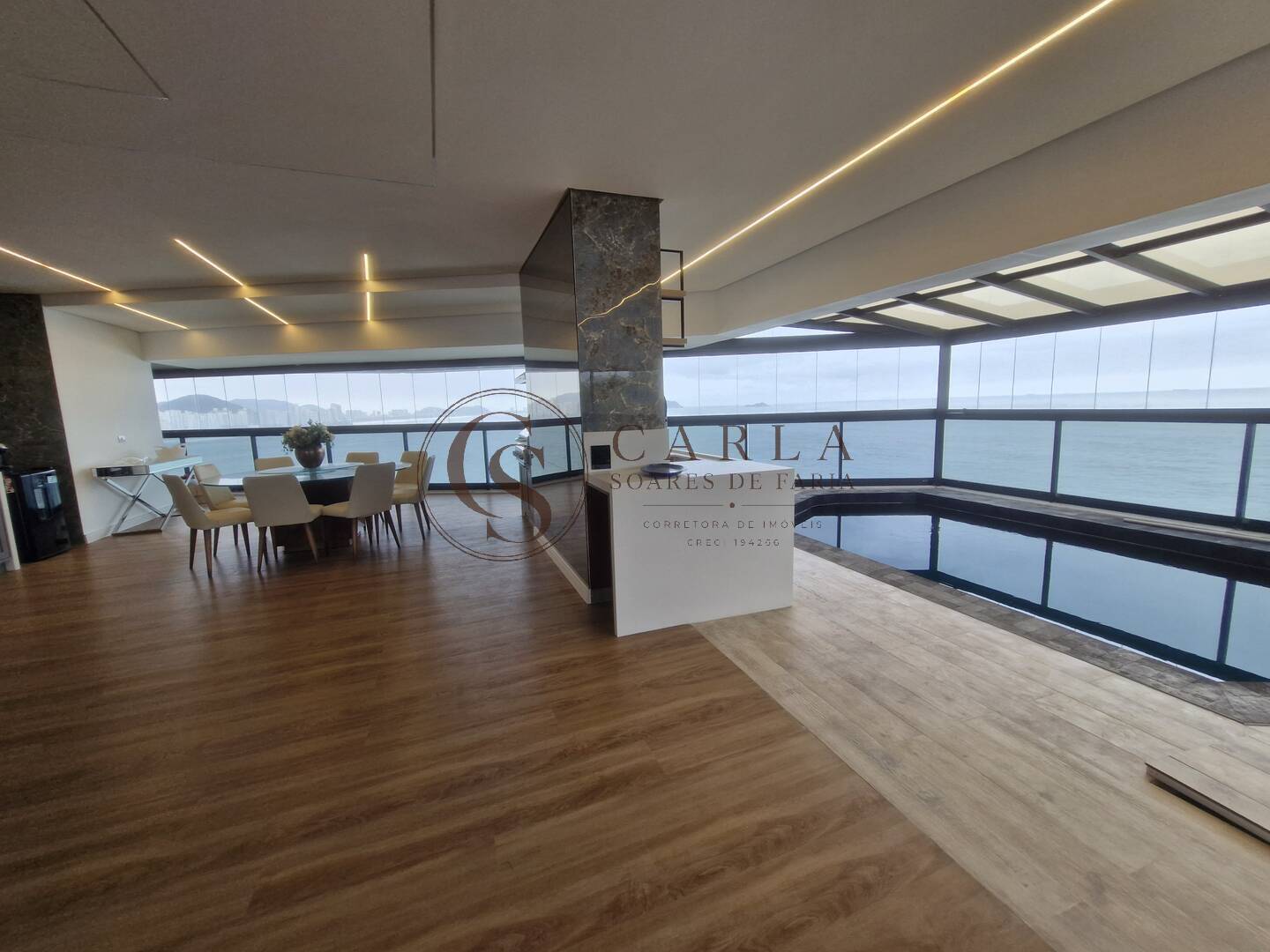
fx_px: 477
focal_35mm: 13
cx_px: 635
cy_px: 476
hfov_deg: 106.2
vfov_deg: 89.9
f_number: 2.2
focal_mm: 1.74
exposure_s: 1/122
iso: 50
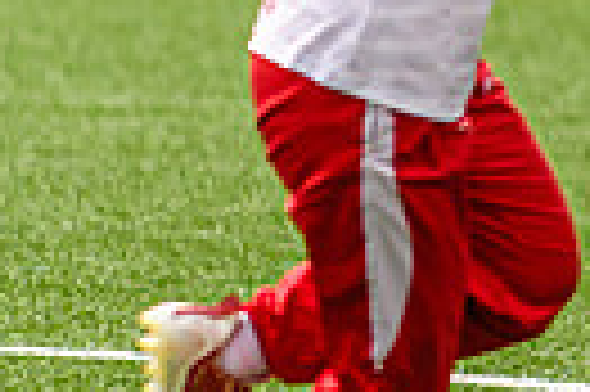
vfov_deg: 0.7
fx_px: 30052
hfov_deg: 1.1
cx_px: 1459
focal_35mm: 1836
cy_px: -399
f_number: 3.2
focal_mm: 200
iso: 125
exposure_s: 1/1600
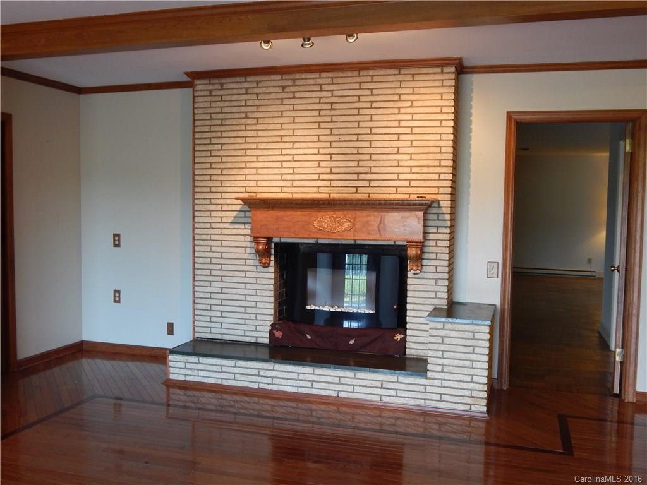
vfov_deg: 41.8
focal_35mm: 34
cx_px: 324
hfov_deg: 54.0
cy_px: 242
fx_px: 635
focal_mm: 6.1
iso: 220
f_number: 3.3
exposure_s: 1/30
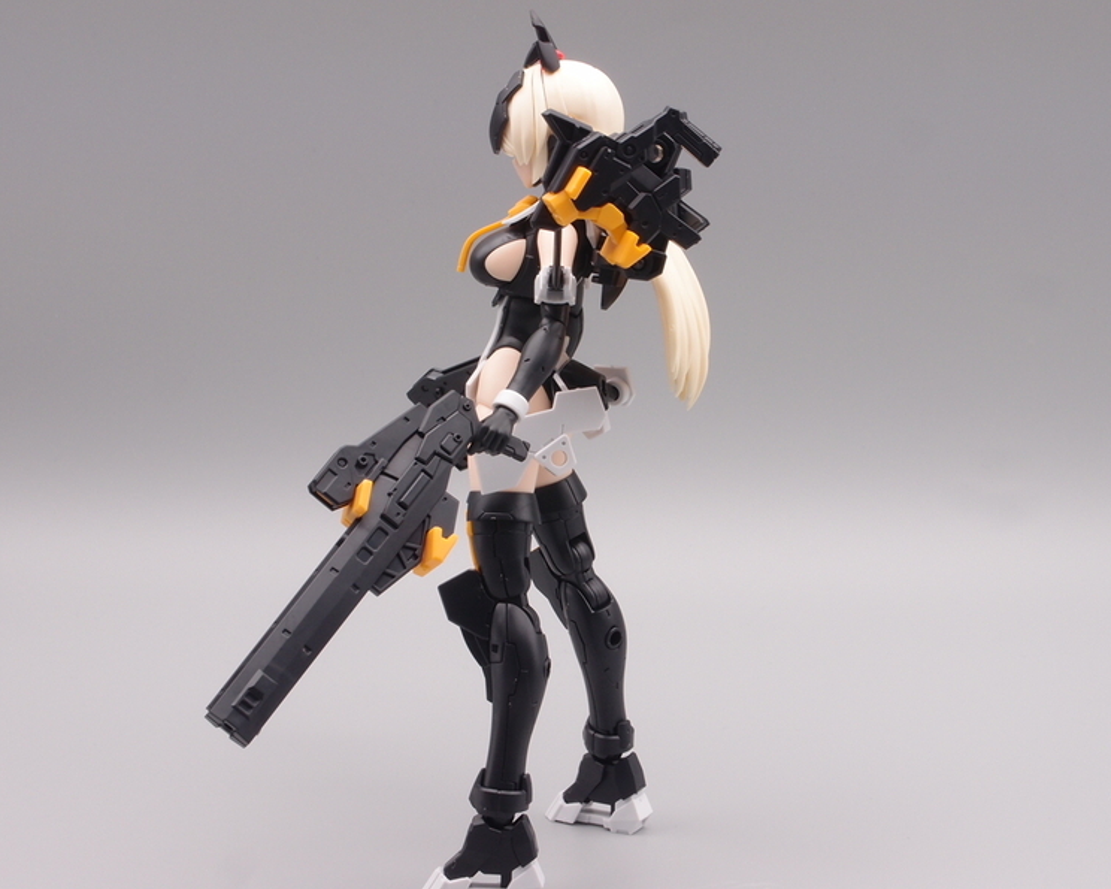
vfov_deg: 24.2
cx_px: 578
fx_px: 2071
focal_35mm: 63
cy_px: 442
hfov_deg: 30.0
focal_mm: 12.88
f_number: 8
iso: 100
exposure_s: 1/8
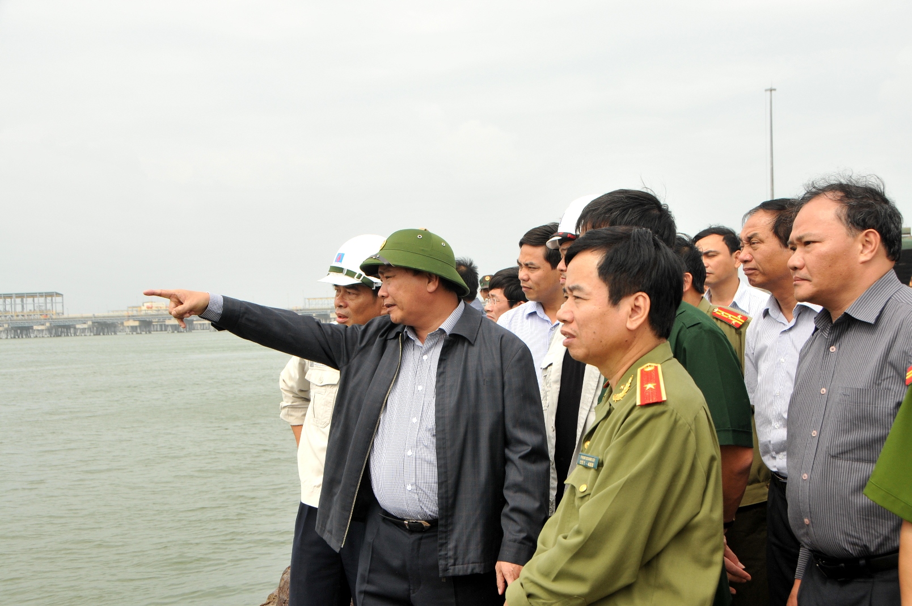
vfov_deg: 30.8
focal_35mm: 44
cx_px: 456
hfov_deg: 45.0
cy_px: 303
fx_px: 1101
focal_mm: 29
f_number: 6.3
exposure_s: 1/640
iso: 250
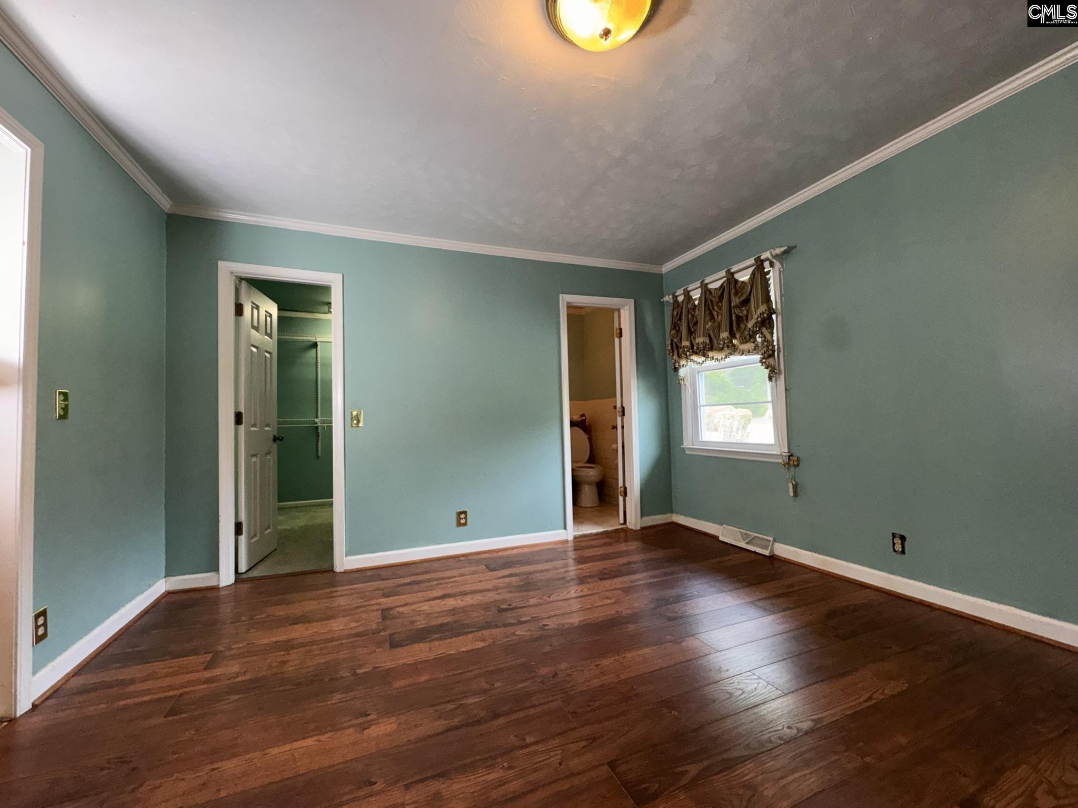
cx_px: 539
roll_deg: +1.5
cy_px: 404
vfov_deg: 85.7
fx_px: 436
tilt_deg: +1.4
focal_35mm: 14
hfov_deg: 102.1
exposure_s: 1/60
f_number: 2.2
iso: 160
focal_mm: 2.22
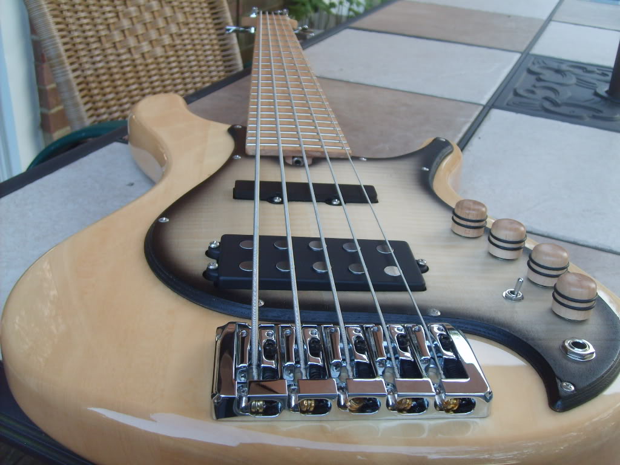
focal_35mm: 35
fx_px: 627
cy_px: 232
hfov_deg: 52.6
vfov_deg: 40.7
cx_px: 310
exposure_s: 1/30
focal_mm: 5.8
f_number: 2.8
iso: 86
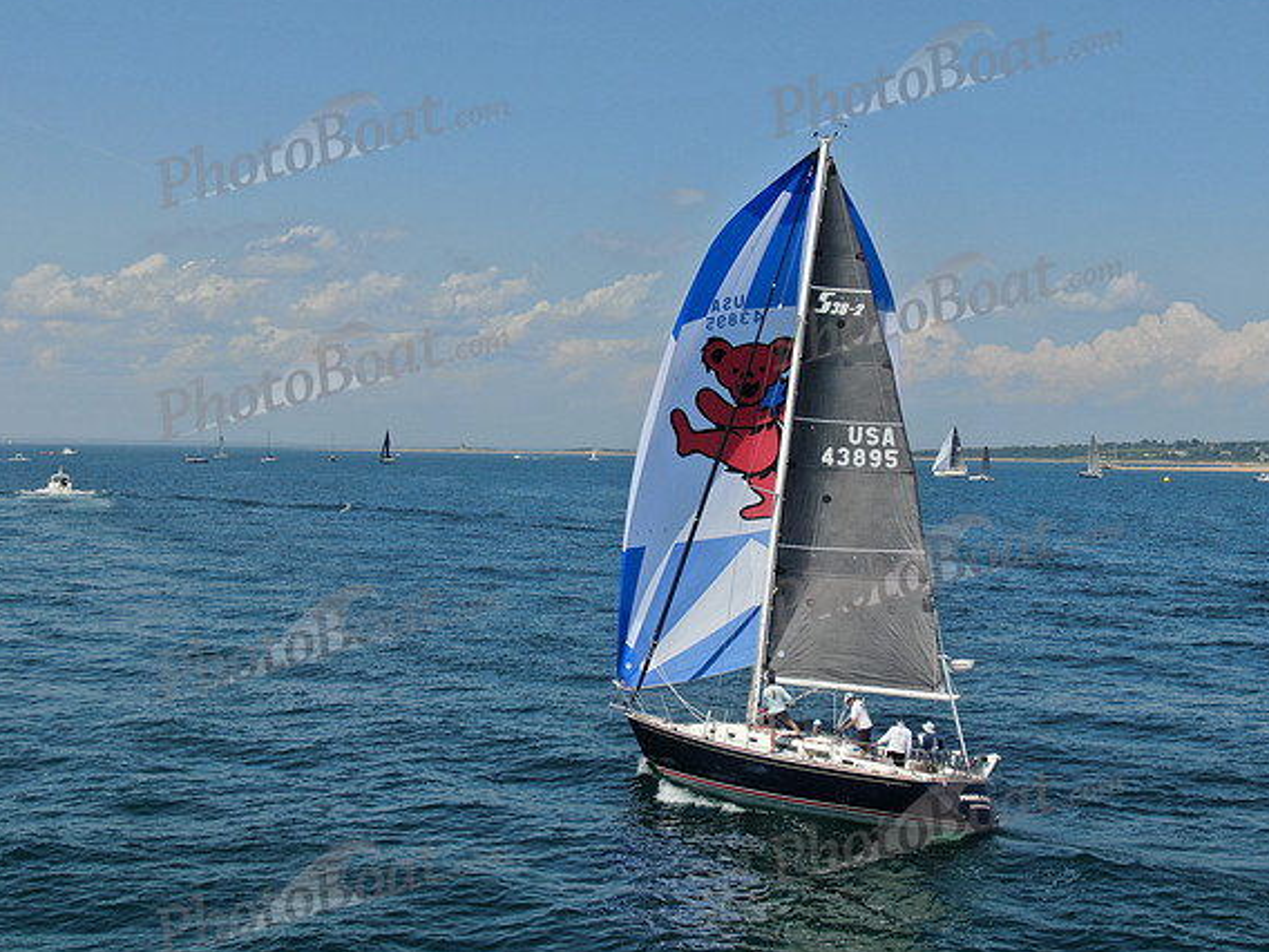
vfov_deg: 29.7
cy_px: 470
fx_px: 1796
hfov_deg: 38.9
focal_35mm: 49
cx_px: 641
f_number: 3.8
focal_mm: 8.6
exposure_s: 1/1250
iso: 100
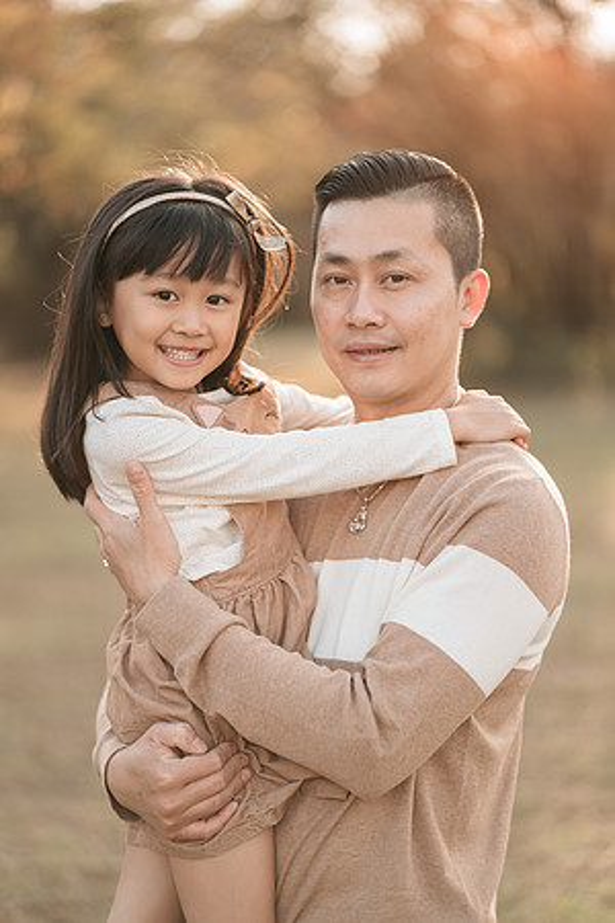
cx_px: 308
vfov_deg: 23.9
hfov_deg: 16.1
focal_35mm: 85
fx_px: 2178
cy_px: 462
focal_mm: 85
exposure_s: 1/400
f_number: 1.8
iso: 80
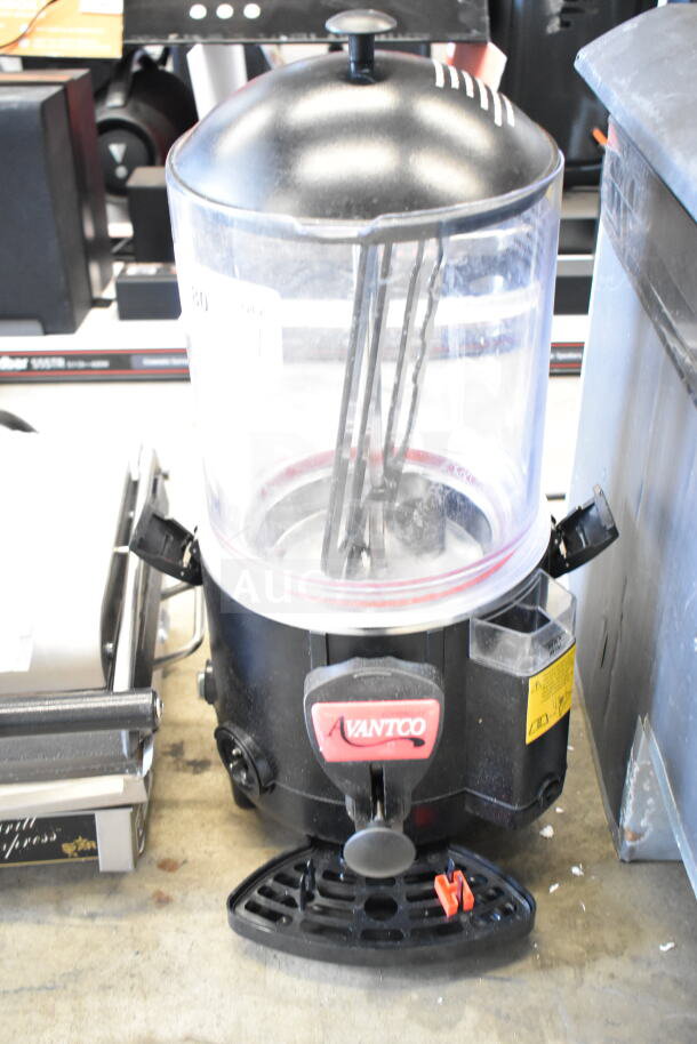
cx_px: 348
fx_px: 1045
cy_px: 522
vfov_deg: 53.1
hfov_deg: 36.9
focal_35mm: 36
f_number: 3.8
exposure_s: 1/40
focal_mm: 24
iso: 3600
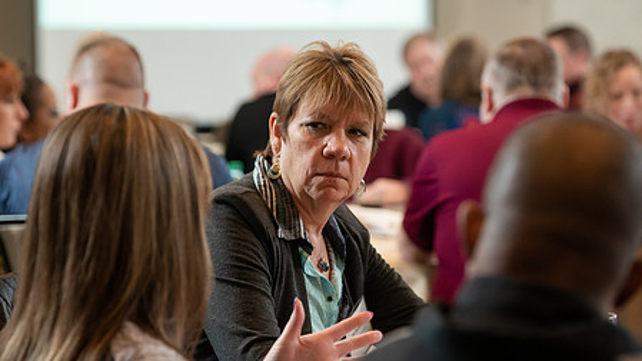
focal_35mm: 149
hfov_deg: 14.4
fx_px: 2535
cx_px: 289
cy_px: 198
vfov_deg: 8.1
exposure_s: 1/200
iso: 1600
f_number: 3.5
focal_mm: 110
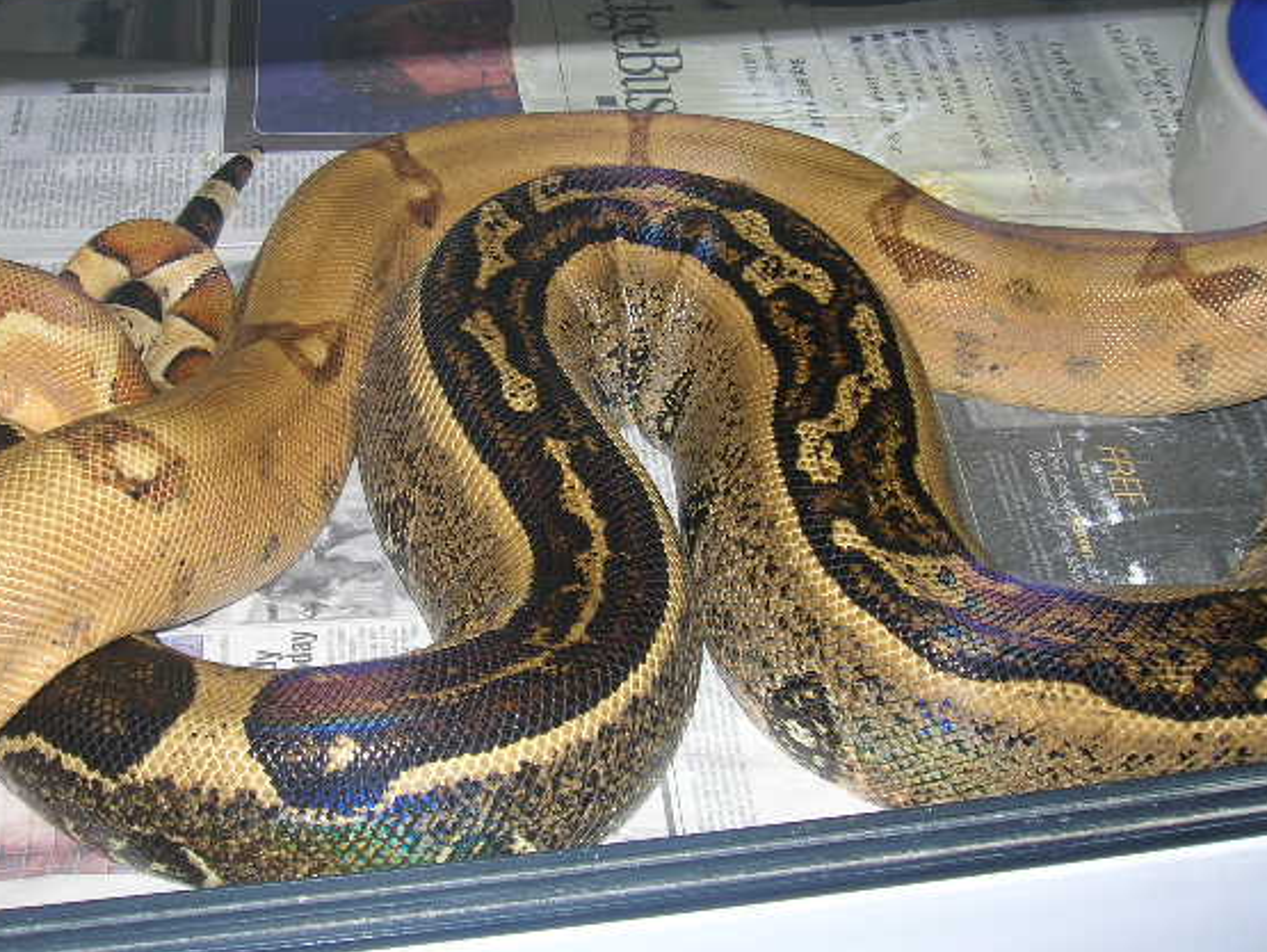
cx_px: 591
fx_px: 1941
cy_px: 498
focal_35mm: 53
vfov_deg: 27.6
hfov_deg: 36.1
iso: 50
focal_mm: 7.7
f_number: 3.2
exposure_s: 1/60.1
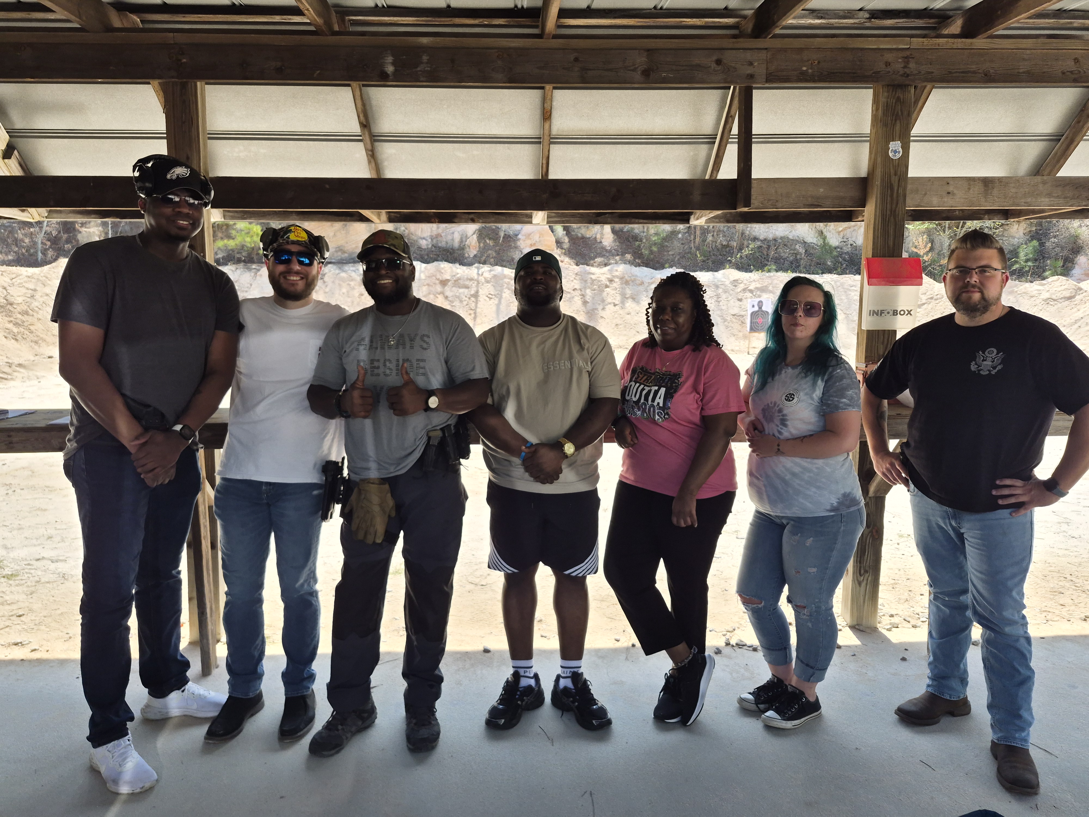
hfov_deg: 73.9
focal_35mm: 23
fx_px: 724
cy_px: 408
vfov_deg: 58.9
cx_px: 544
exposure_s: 1/3384
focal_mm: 5.4
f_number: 1.8
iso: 80
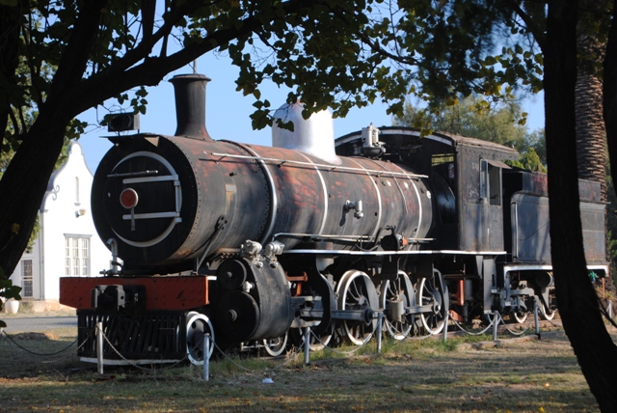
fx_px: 1415
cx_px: 308
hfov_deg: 24.6
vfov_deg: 16.6
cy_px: 206
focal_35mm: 82
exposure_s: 1/160
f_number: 6.3
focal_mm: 55
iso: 100
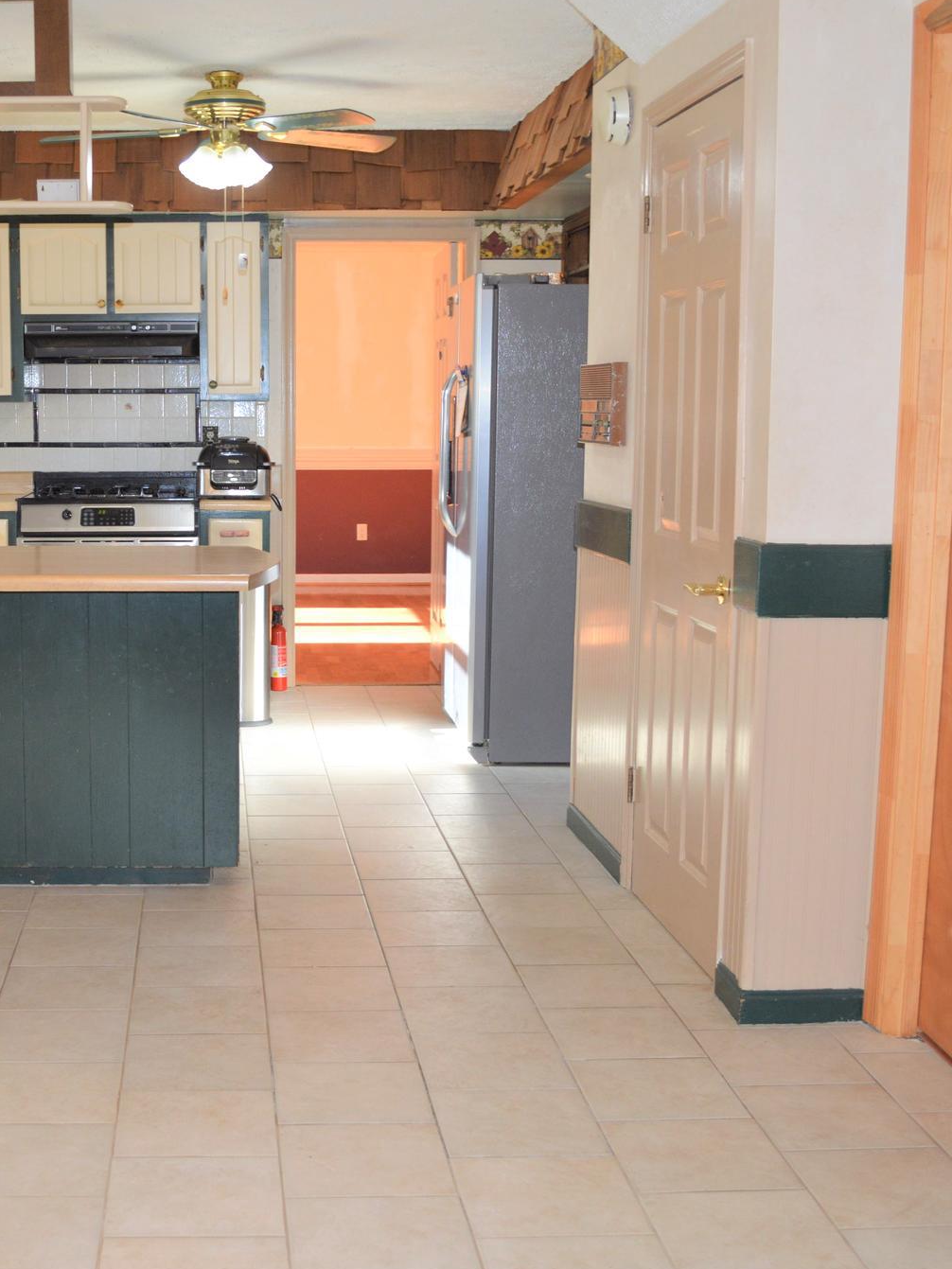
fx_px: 1613
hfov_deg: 32.4
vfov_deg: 42.9
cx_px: 256
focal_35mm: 44
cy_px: 633
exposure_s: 1/100
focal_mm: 20
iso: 400
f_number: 4
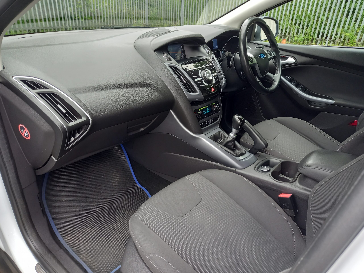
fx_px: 263
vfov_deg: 54.9
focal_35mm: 25
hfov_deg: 69.4
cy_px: 136
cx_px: 182
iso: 100
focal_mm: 4.6
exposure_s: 1/60
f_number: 2
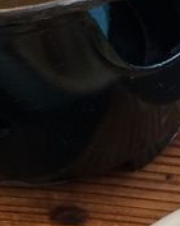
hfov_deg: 8.8
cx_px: 216
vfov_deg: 11.0
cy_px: 214
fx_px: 1162
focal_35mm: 174
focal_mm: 4.15
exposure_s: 1/33
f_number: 2.2
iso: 64
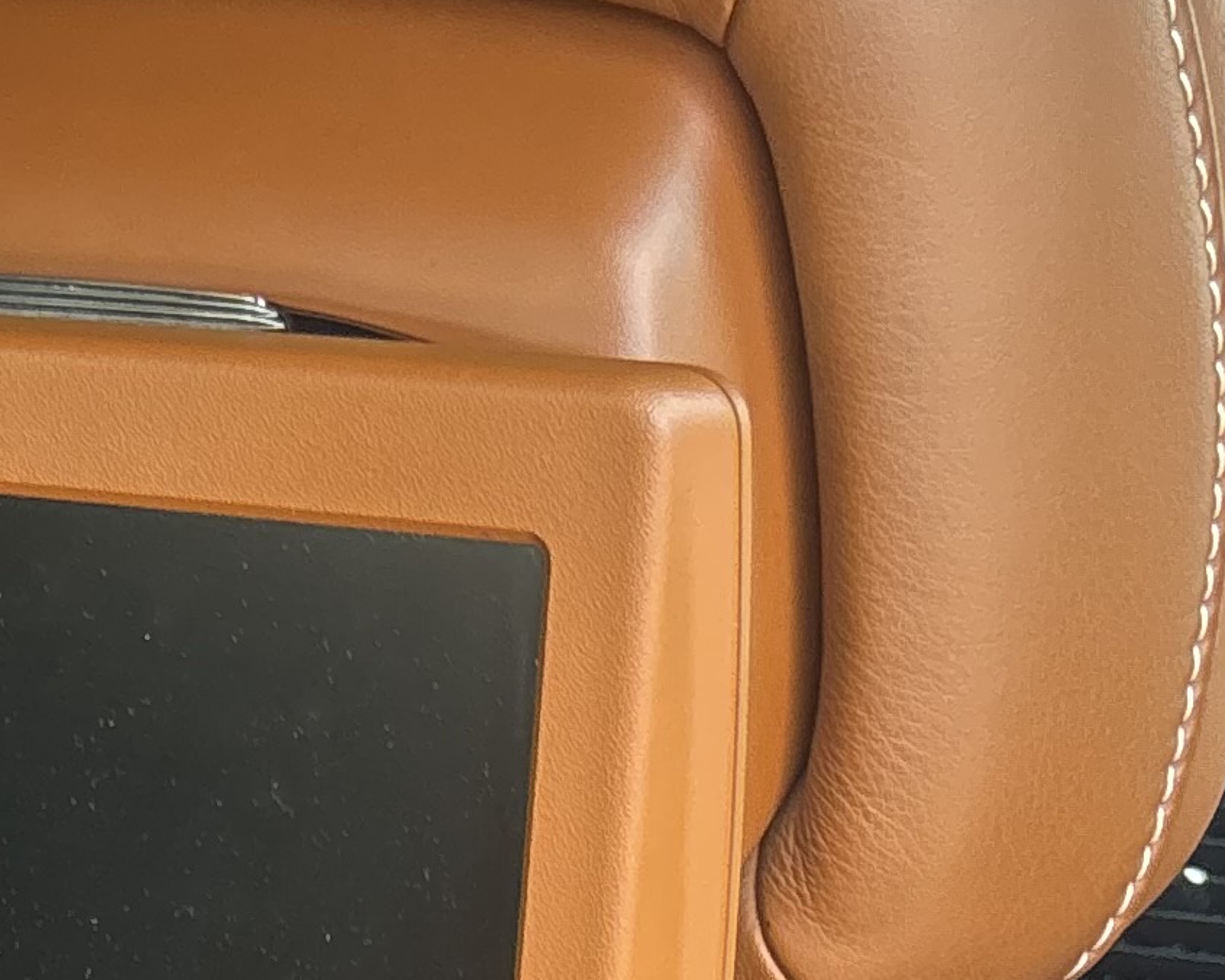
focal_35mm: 121
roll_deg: +0.2
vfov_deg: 11.7
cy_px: 1802
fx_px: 4387
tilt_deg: -25.3
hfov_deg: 14.8
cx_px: -624
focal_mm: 5.96
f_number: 1.6
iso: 100
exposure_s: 1/121
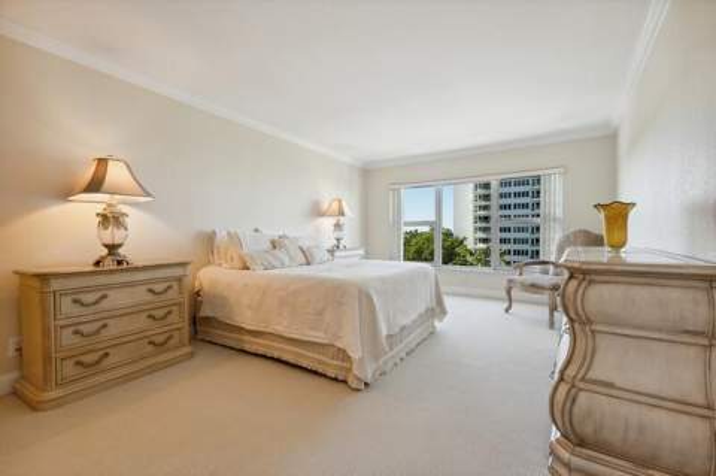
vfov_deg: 77.2
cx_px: 358
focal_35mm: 15
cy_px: 238
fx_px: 298
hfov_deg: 100.4
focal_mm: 15
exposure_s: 1/60
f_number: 8
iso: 100
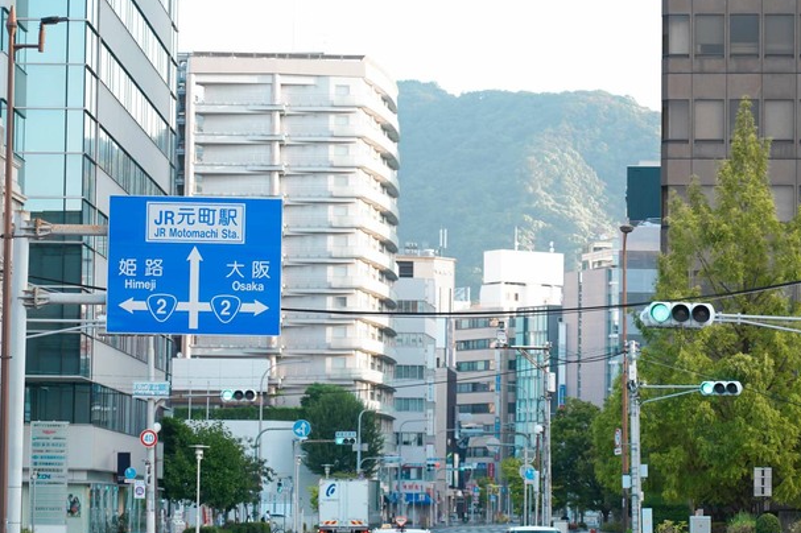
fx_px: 3002
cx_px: 447
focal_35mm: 135
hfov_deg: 15.2
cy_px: 323
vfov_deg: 10.1
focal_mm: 105
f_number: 4
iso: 125
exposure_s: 1/160
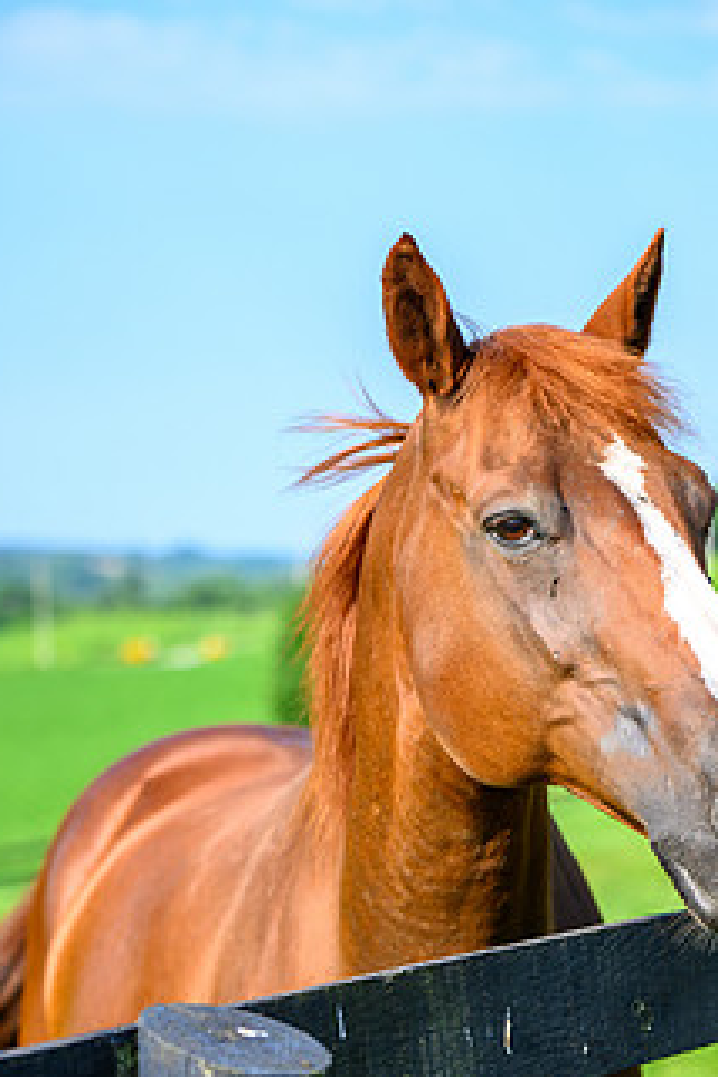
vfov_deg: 20.8
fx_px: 2932
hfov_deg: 14.0
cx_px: 372
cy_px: 648
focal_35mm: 98
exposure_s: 1/1250
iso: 100
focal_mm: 70
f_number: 2.8
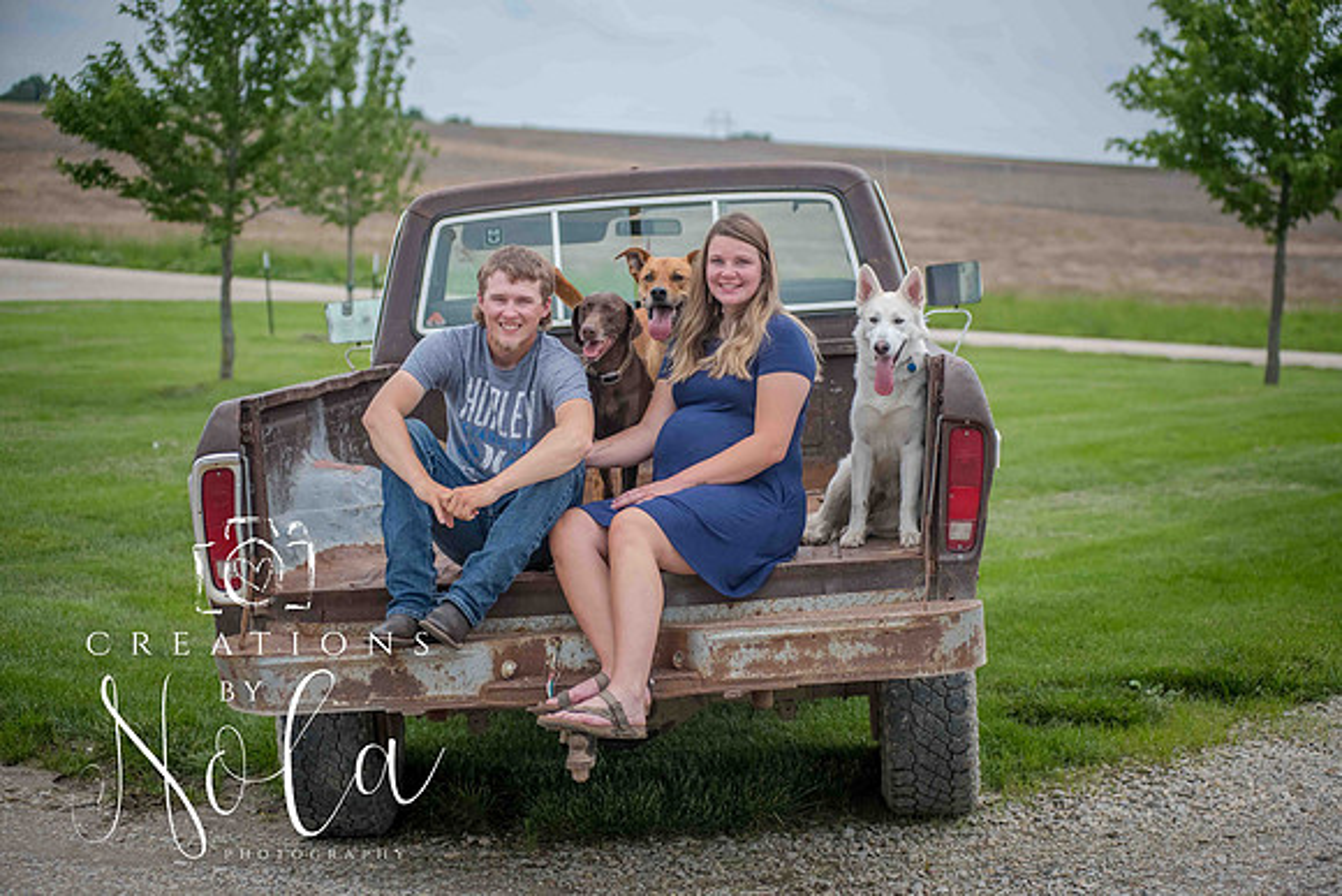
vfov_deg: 17.1
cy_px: 448
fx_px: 2983
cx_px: 671
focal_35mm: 80
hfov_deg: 25.4
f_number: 4
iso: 400
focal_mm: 80
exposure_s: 1/1600
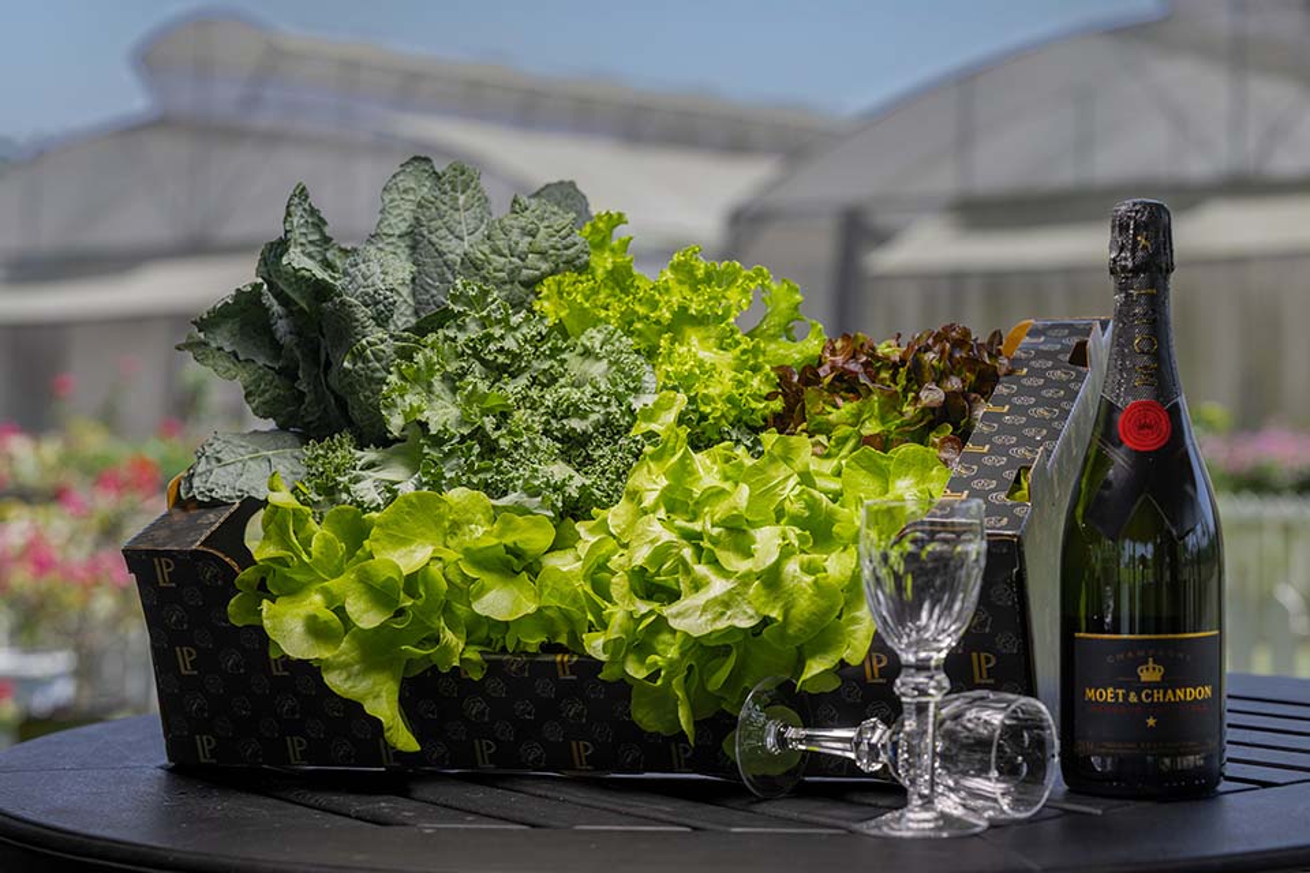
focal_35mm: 70
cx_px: 655
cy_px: 436
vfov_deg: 19.5
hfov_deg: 28.8
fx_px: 2547
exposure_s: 1/400
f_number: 4.5
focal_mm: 70
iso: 100
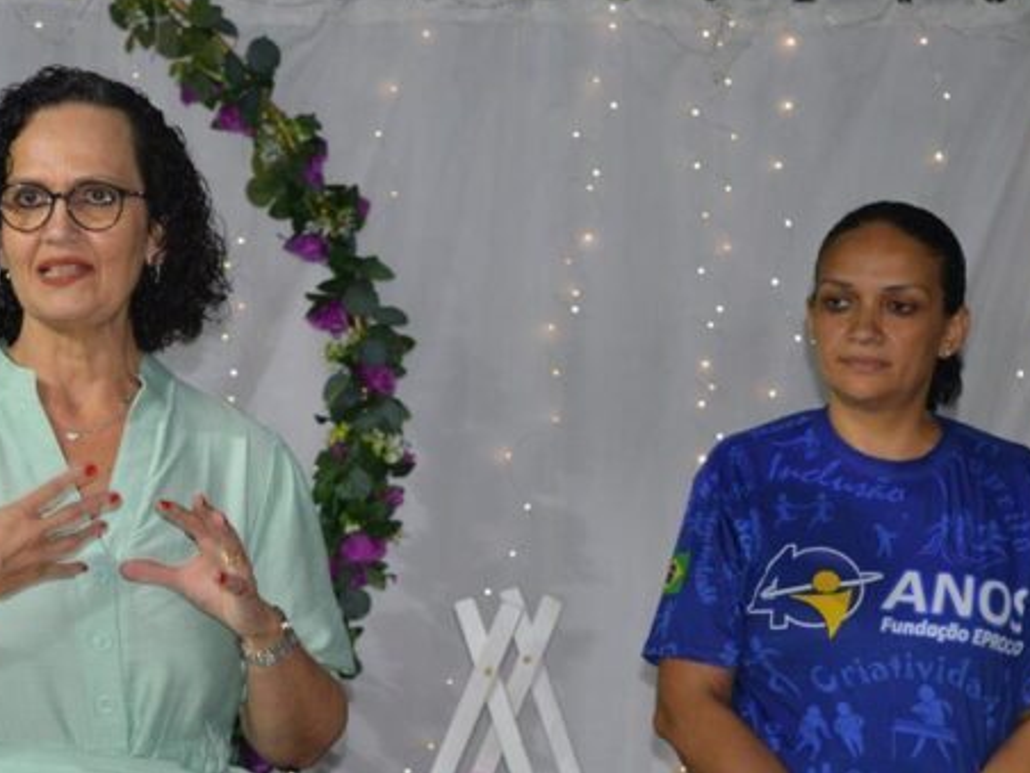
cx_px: 294
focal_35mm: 135
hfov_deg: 14.6
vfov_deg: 11.0
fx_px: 4011
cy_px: 519
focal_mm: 55
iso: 720
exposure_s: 1/60
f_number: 5.6
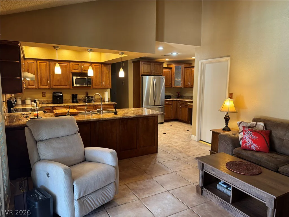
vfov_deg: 56.8
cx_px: 144
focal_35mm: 24
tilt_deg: -7.1
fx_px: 200
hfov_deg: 71.6
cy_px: 108
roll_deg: -0.3
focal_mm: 6.76
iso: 250
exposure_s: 1/60
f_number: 1.78
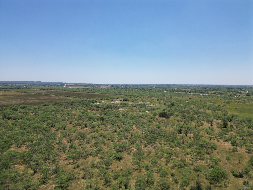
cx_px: 126
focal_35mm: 24
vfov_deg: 56.8
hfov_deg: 71.6
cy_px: 95
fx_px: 175
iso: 100
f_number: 1.7
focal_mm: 6.72
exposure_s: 1/2500
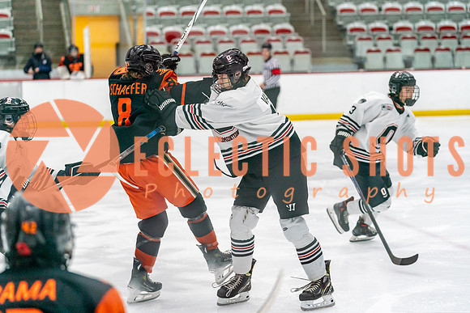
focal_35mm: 102
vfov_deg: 13.5
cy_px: 156
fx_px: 1328
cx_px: 235
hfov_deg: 20.1
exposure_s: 1/1250
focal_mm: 95
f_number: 2.8
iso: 3200
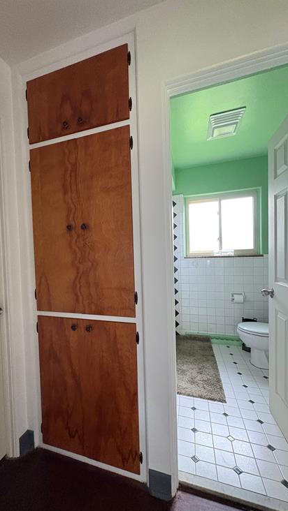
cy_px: 264
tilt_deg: -0.9
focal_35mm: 16
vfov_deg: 99.3
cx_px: 111
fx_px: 217
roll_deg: +2.1
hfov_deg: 66.3
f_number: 2.2
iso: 800
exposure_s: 1/60
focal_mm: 2.22
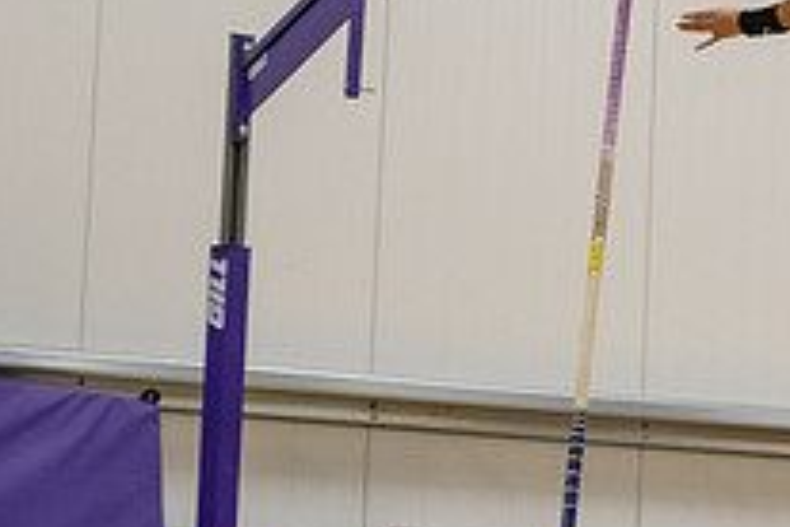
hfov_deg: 8.9
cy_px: -143
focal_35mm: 230
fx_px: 5047
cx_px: 717
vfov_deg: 5.9
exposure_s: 1/800
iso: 5000
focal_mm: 82
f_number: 2.8
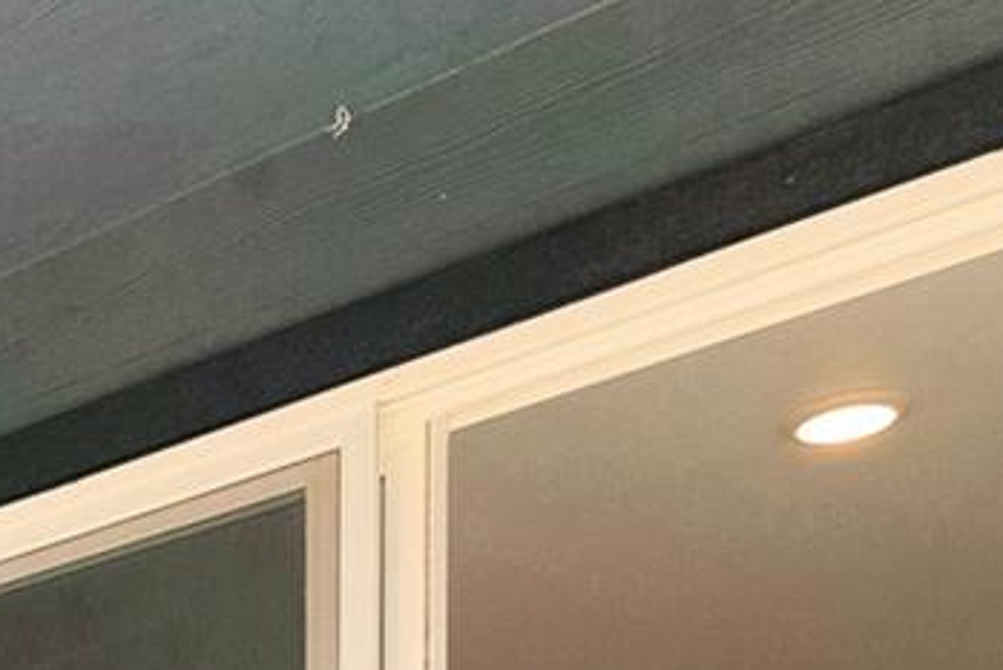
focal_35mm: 78
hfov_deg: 21.6
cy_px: 1418
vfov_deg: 14.1
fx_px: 2174
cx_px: -520
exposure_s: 1/100
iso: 100
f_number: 8
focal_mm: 17
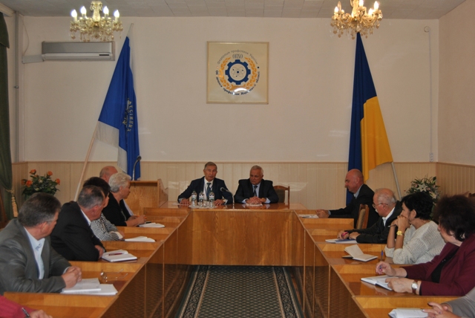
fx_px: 555
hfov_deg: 46.4
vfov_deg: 32.0
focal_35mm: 42
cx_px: 238
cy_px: 159
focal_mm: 28
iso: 200
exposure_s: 1/60
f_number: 4
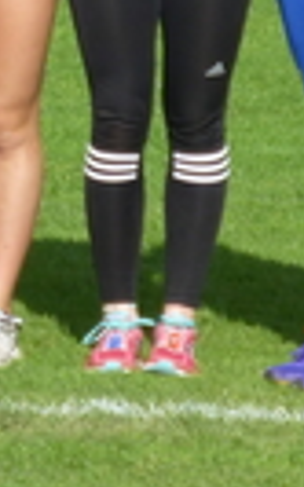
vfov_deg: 3.4
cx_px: -385
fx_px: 8254
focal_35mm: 622
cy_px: -24
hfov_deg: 2.1
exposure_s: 1/400
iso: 100
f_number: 5.4
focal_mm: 25.9
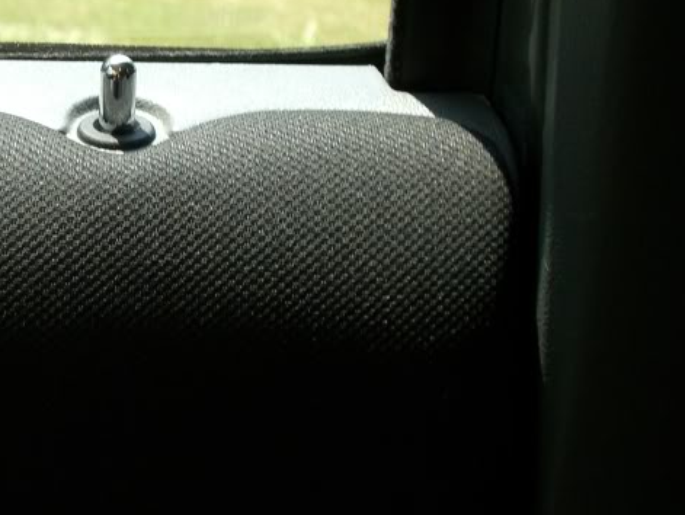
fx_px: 2218
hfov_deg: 17.4
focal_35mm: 112
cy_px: 125
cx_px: 112
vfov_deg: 13.2
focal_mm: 10.7
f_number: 3.6
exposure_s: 1/100
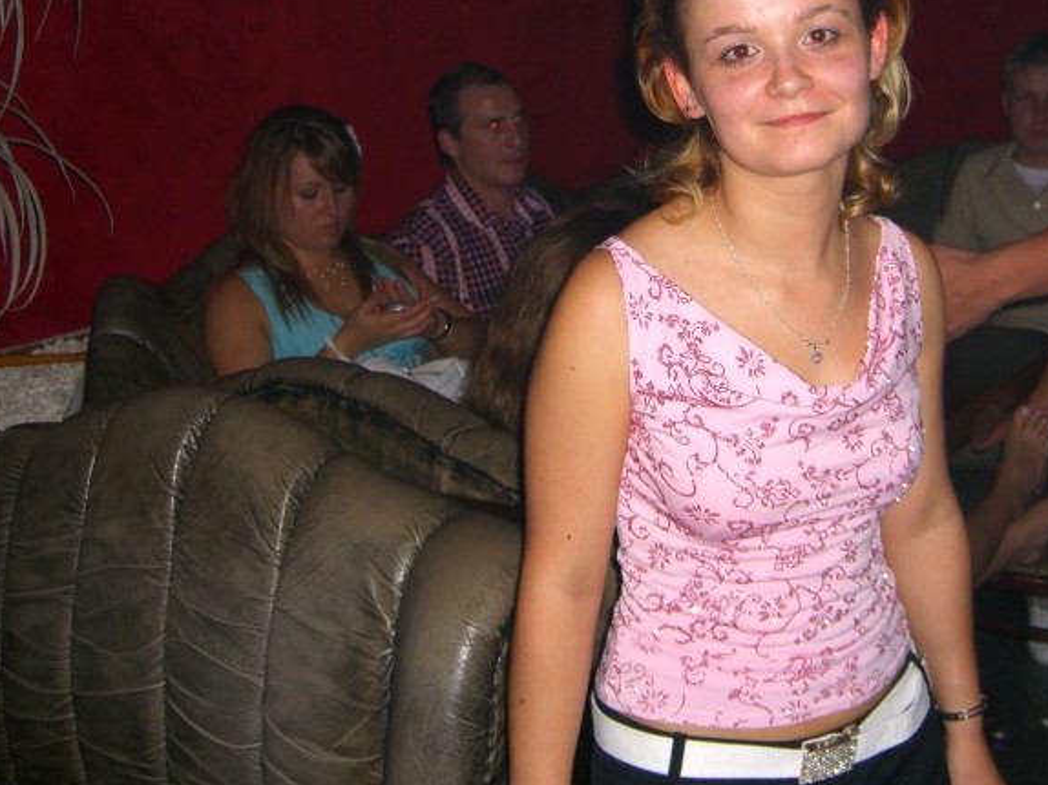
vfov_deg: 27.3
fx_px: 1604
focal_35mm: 53
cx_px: 663
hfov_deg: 36.0
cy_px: 256
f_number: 2.8
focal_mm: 7.9
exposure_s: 1/60
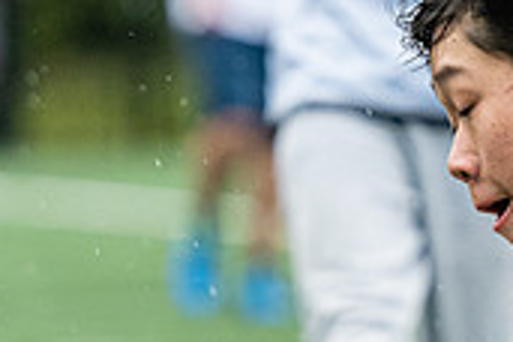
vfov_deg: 1.5
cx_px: 663
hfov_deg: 2.3
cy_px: 290
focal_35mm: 915
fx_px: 13038
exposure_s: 1/1000
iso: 1800
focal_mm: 180
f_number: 3.2
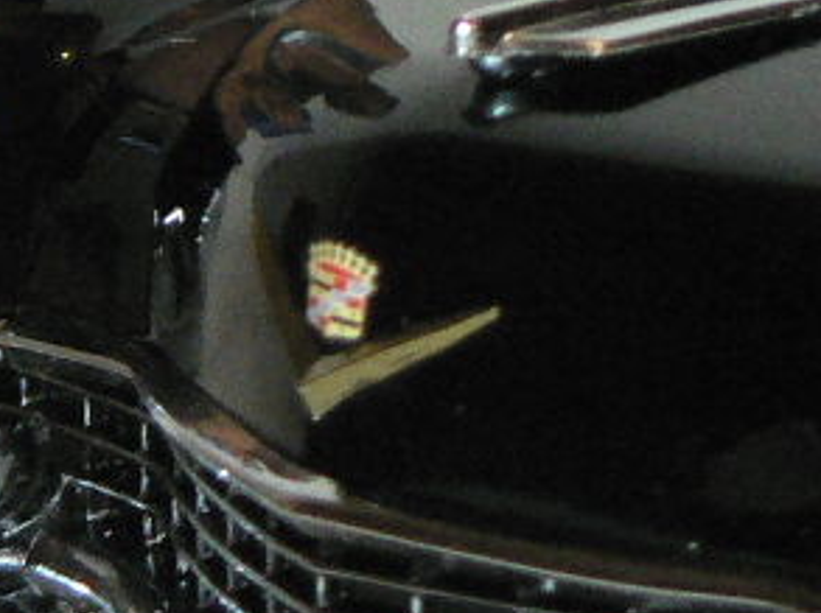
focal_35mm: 643
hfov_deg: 3.1
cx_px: -25
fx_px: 15232
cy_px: -87
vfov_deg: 2.3
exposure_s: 1/60
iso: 400
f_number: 3.3
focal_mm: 24.6
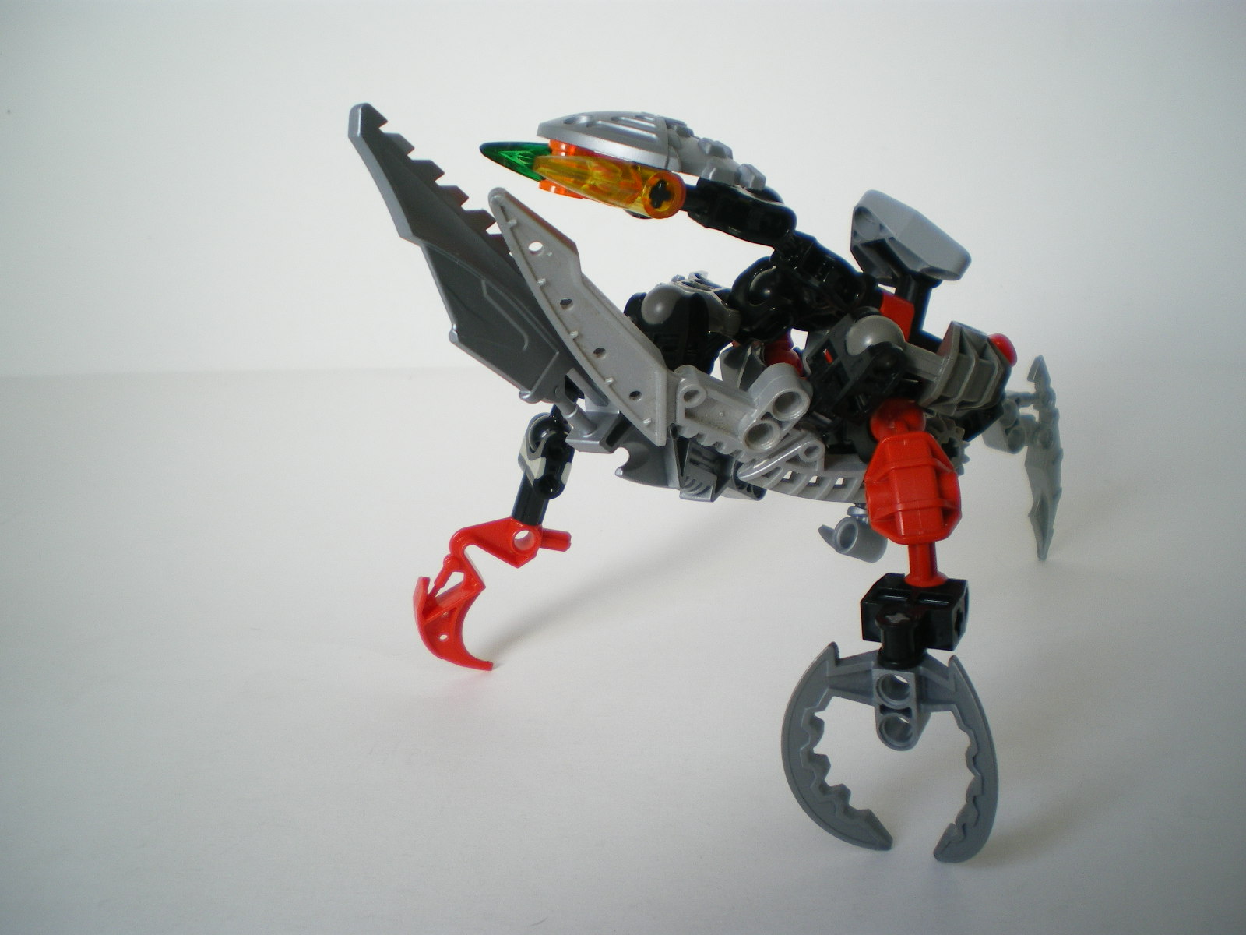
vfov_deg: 39.7
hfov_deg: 51.4
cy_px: 468
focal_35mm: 36
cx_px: 623
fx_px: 1296
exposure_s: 1/50
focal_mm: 6.3
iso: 80
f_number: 3.1
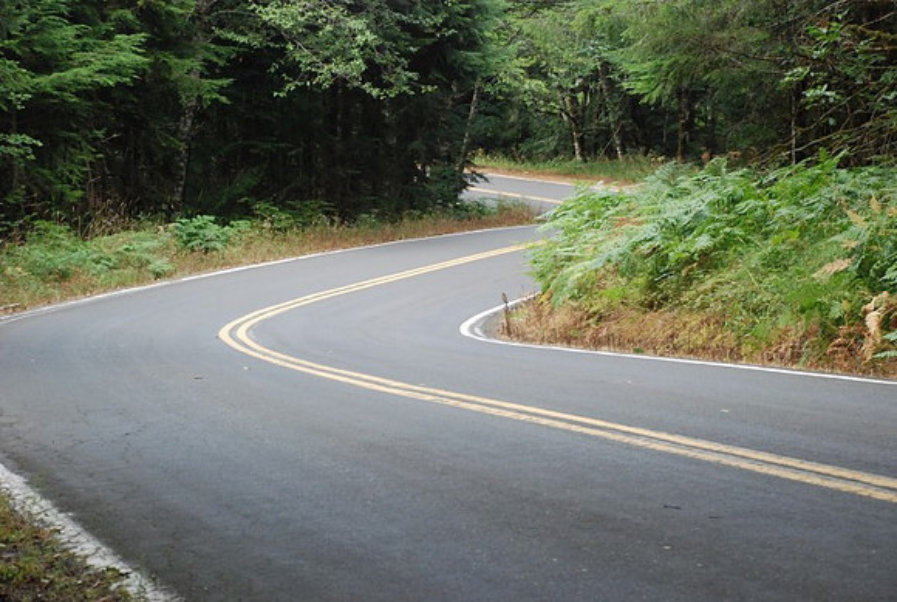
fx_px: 2471
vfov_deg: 13.9
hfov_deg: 20.6
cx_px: 448
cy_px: 301
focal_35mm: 99
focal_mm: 66
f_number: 5.3
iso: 1600
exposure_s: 1/160
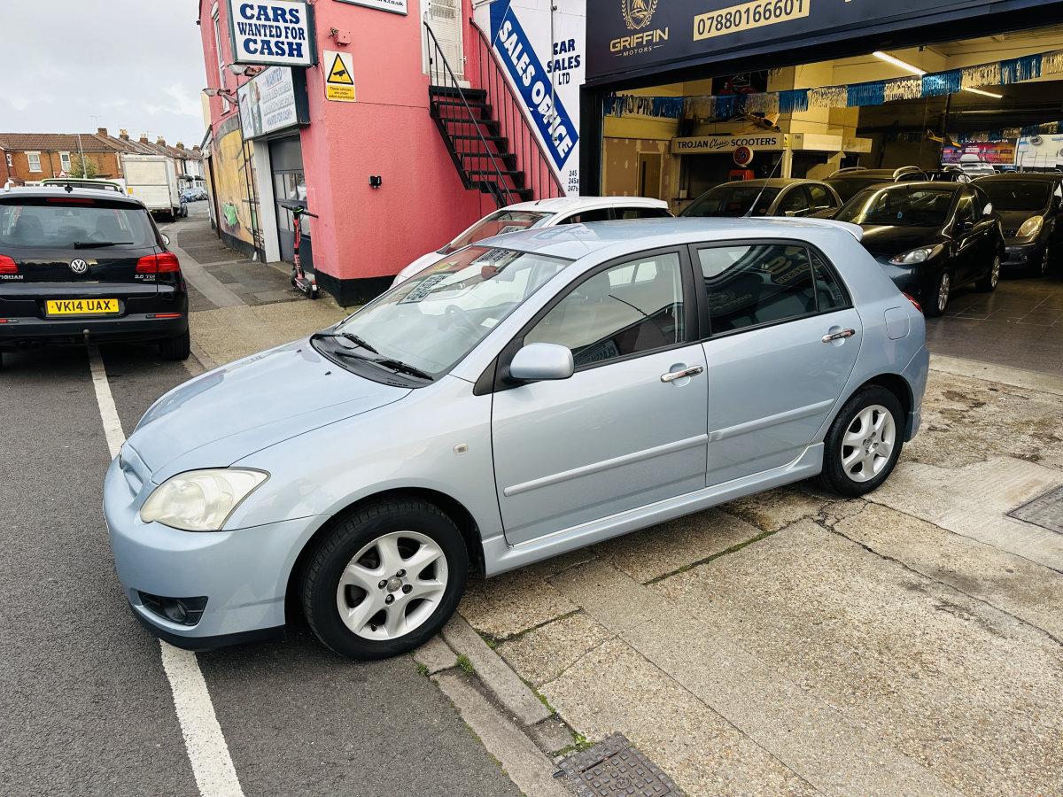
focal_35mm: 24
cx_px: 532
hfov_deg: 71.6
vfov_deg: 56.8
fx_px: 737
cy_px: 398
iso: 64
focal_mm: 6.86
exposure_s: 1/100
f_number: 1.78
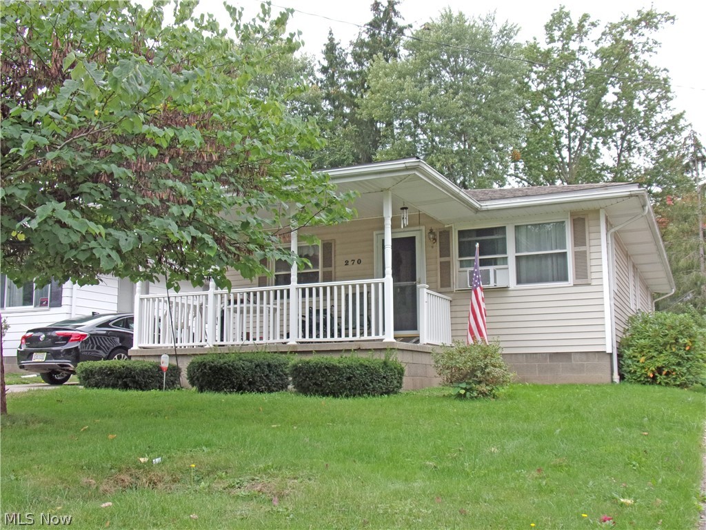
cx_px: 353
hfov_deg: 55.4
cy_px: 265
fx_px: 673
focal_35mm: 33
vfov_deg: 42.9
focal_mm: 5.9
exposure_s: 1/150
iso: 80
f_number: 3.7
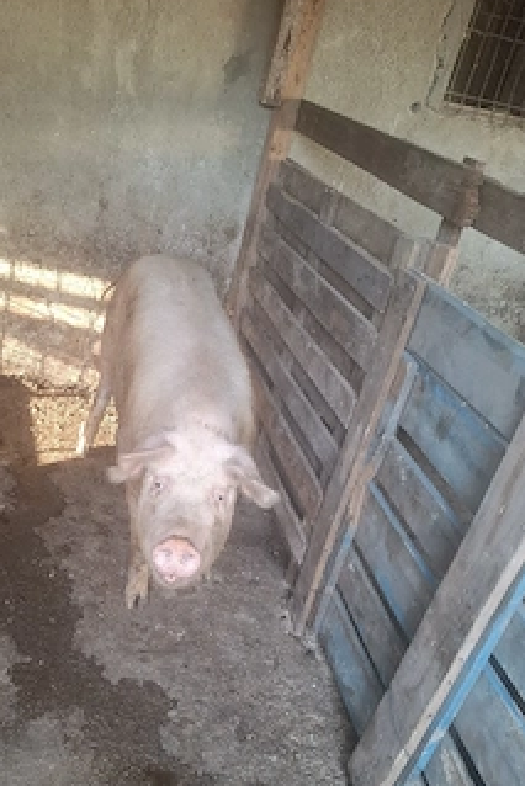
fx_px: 655
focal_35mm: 30
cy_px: 466
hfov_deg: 43.0
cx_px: 173
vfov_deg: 61.5
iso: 250
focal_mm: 5.54
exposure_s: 1/60.2
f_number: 1.8
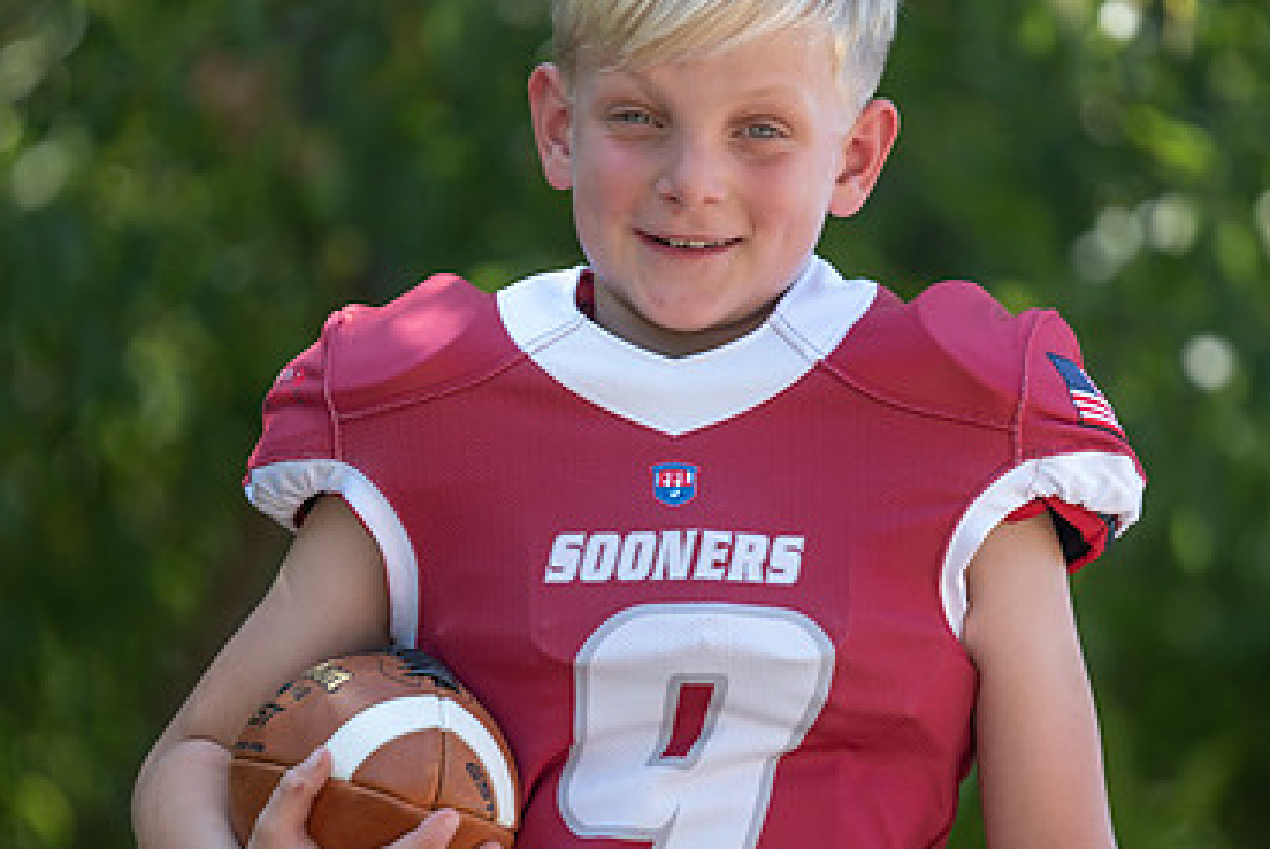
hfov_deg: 6.5
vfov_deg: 4.4
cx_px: 694
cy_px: 464
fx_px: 11121
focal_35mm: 315
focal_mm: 200
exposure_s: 1/320
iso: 80
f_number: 2.8
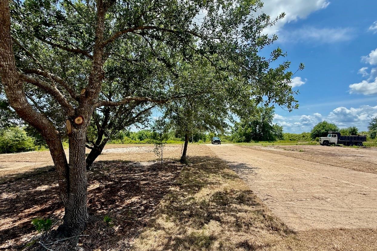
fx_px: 157
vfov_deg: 77.2
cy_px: 135
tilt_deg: +1.1
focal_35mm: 15
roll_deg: +0.9
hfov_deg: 100.4
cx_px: 194
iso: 50
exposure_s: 1/1145
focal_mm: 2.22
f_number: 2.2
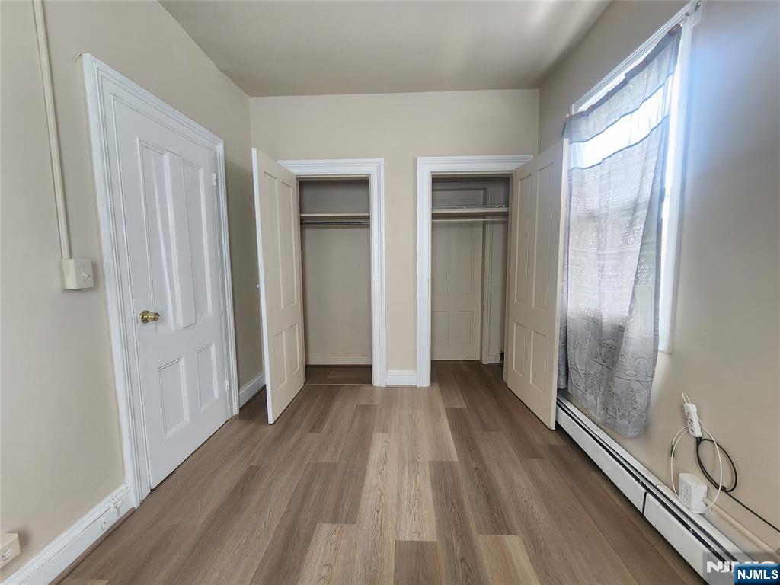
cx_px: 390
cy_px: 292
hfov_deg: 106.2
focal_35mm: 13
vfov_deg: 89.9
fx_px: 293
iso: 400
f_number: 2.2
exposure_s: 1/30
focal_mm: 2.2
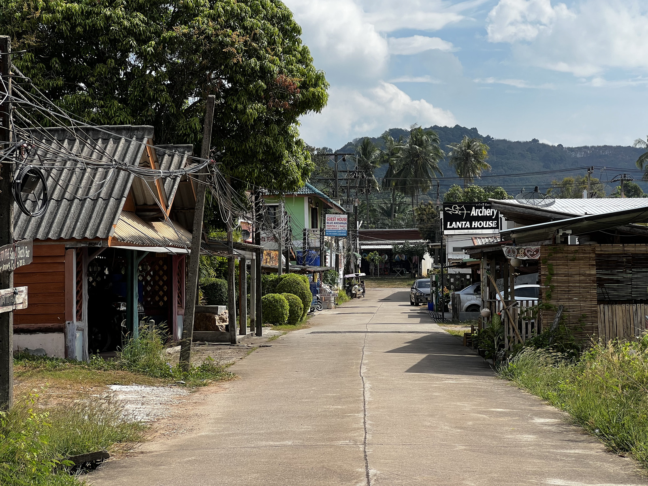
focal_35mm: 77
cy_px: 243
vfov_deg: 19.1
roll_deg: +0.8
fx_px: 1441
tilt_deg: +2.5
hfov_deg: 25.3
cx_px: 324
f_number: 2.8
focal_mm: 9
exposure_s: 1/995
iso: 32
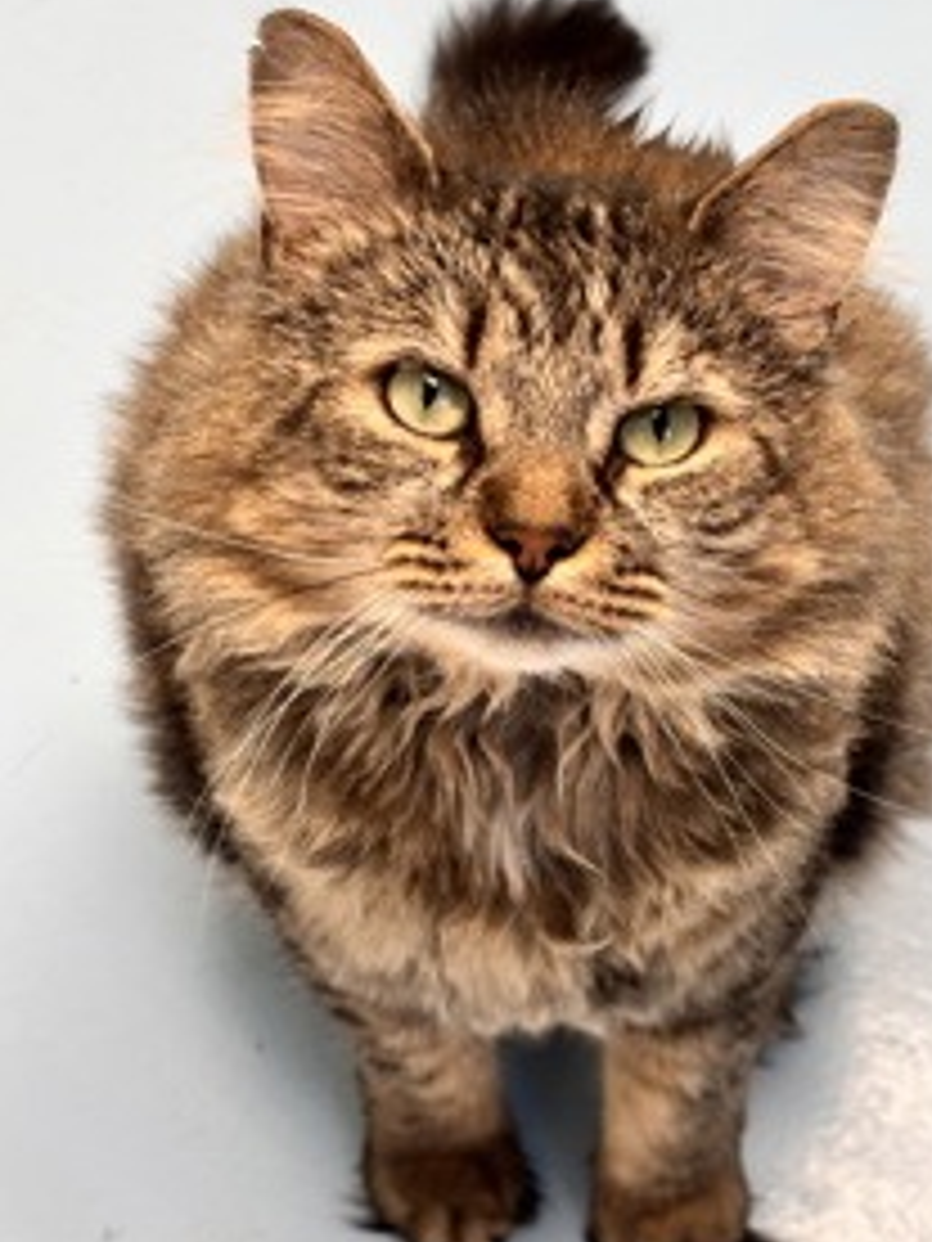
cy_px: 801
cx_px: 624
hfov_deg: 18.6
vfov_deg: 24.6
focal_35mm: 79
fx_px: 2836
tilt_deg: -59.8
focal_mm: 5.96
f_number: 1.6
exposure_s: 1/60
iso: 40
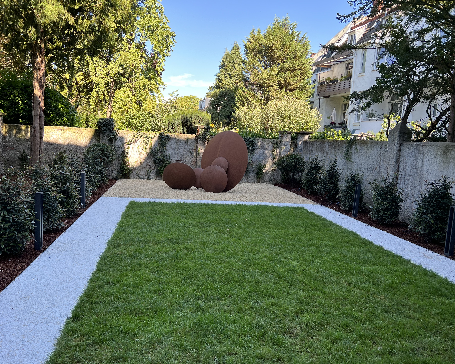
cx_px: 210
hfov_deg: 62.1
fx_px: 377
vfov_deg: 51.5
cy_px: 188
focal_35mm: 28
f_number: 1.5
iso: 50
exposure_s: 1/404
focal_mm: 5.7
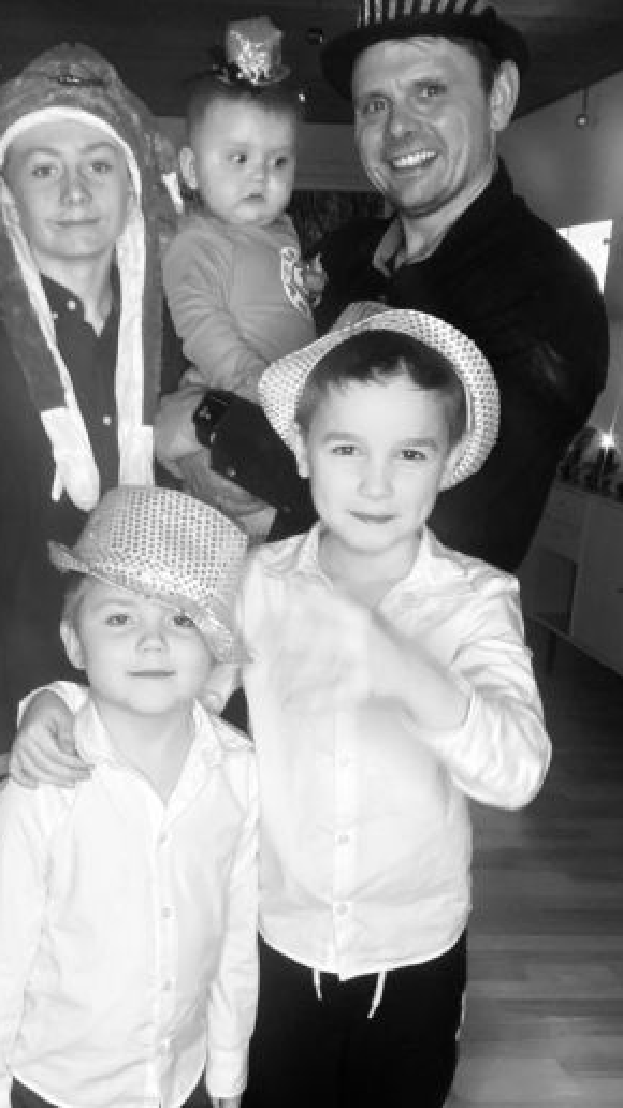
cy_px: 621
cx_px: 146
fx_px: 1117
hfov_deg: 30.6
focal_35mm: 38
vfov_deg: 52.7
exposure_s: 1/33
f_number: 2.2
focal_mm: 2.71
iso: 400
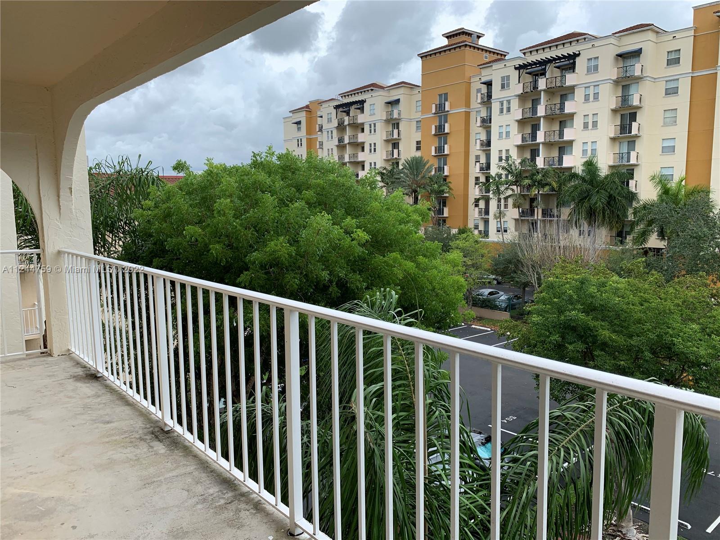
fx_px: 541
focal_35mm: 26
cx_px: 360
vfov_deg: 53.1
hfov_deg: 67.3
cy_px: 270
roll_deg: +0.4
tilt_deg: -5.9
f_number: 1.8
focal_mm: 4.25
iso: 25
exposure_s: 1/1088
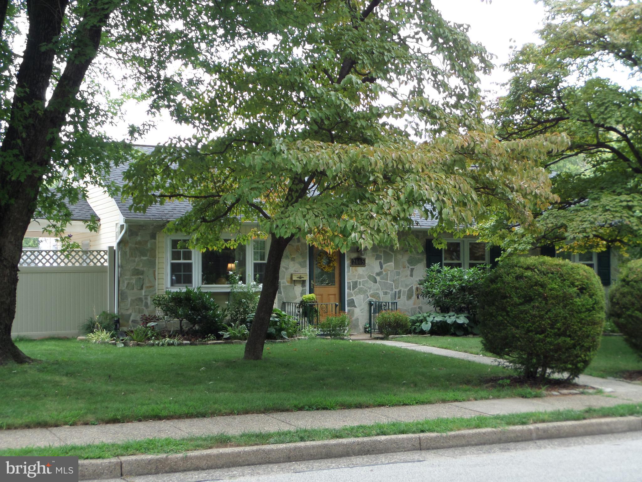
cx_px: 321
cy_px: 241
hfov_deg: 36.2
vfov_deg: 27.5
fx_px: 983
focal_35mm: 53
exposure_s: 1/60
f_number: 3.8
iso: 100
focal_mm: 8.7
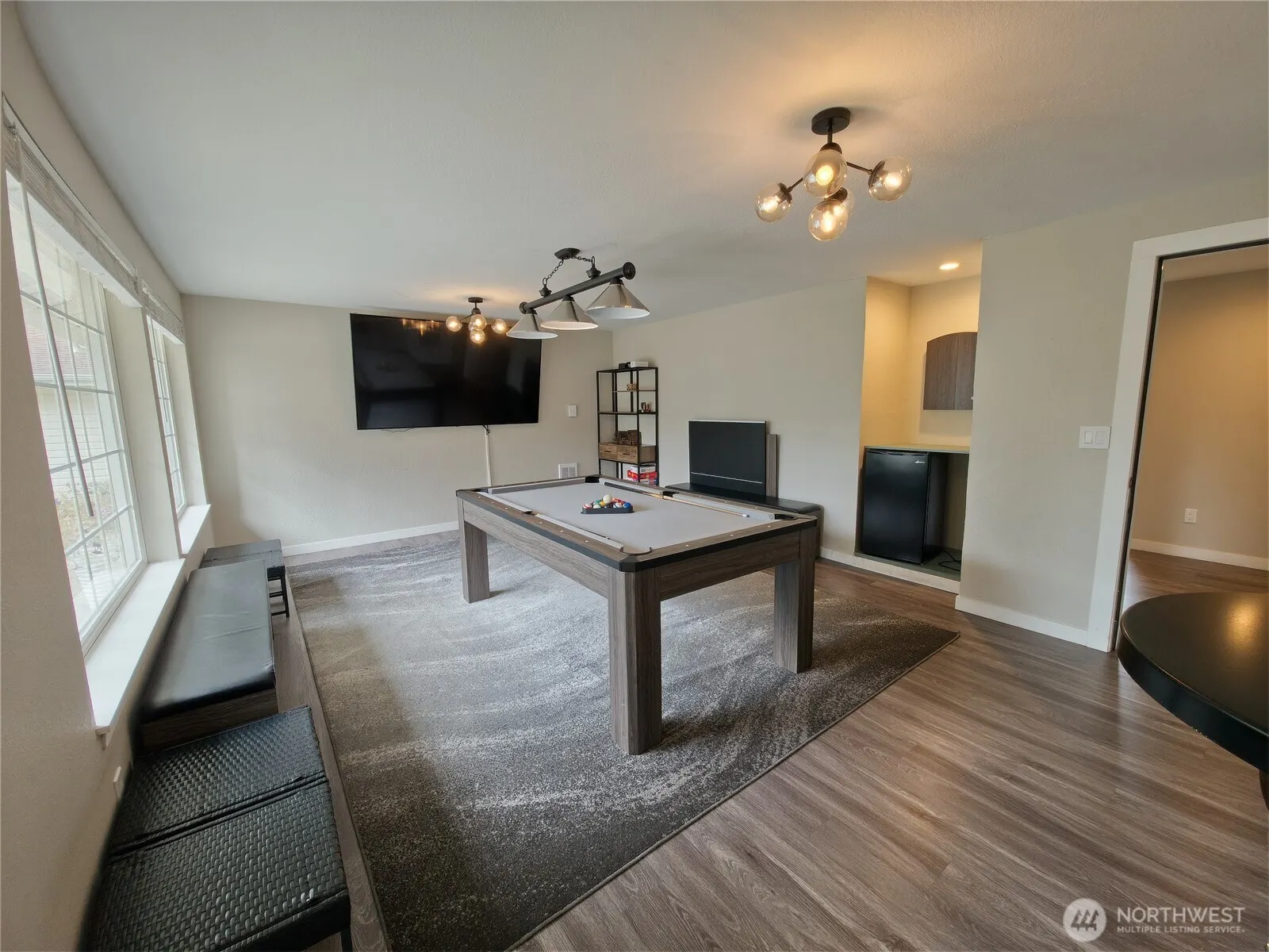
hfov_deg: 106.2
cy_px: 476
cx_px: 634
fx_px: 477
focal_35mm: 13
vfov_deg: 89.9
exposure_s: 1/120
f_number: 1.9
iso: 160
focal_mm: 2.2
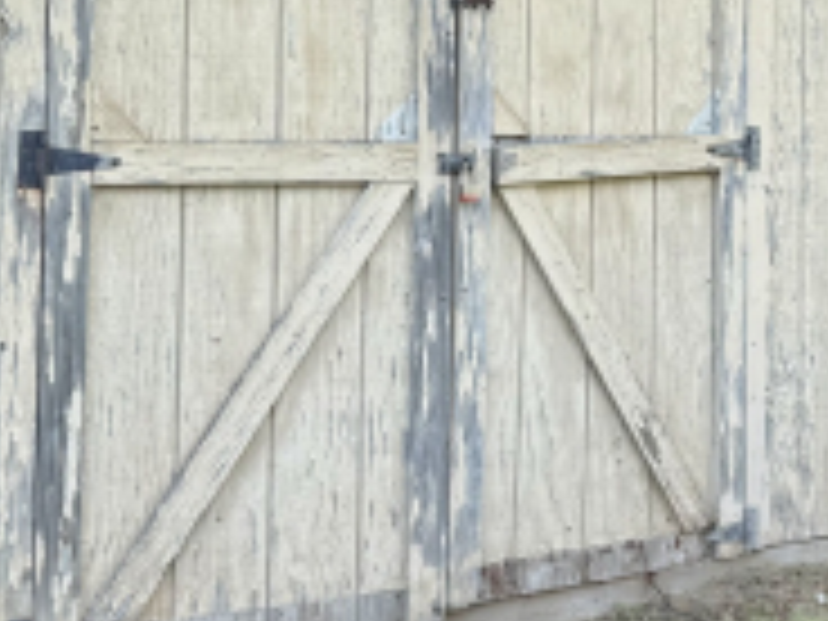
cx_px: 727
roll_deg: -2.6
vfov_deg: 16.7
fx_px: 2081
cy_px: 58
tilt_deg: +4.8
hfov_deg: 22.0
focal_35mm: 87
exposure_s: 1/992
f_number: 1.78
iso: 80
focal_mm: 6.76
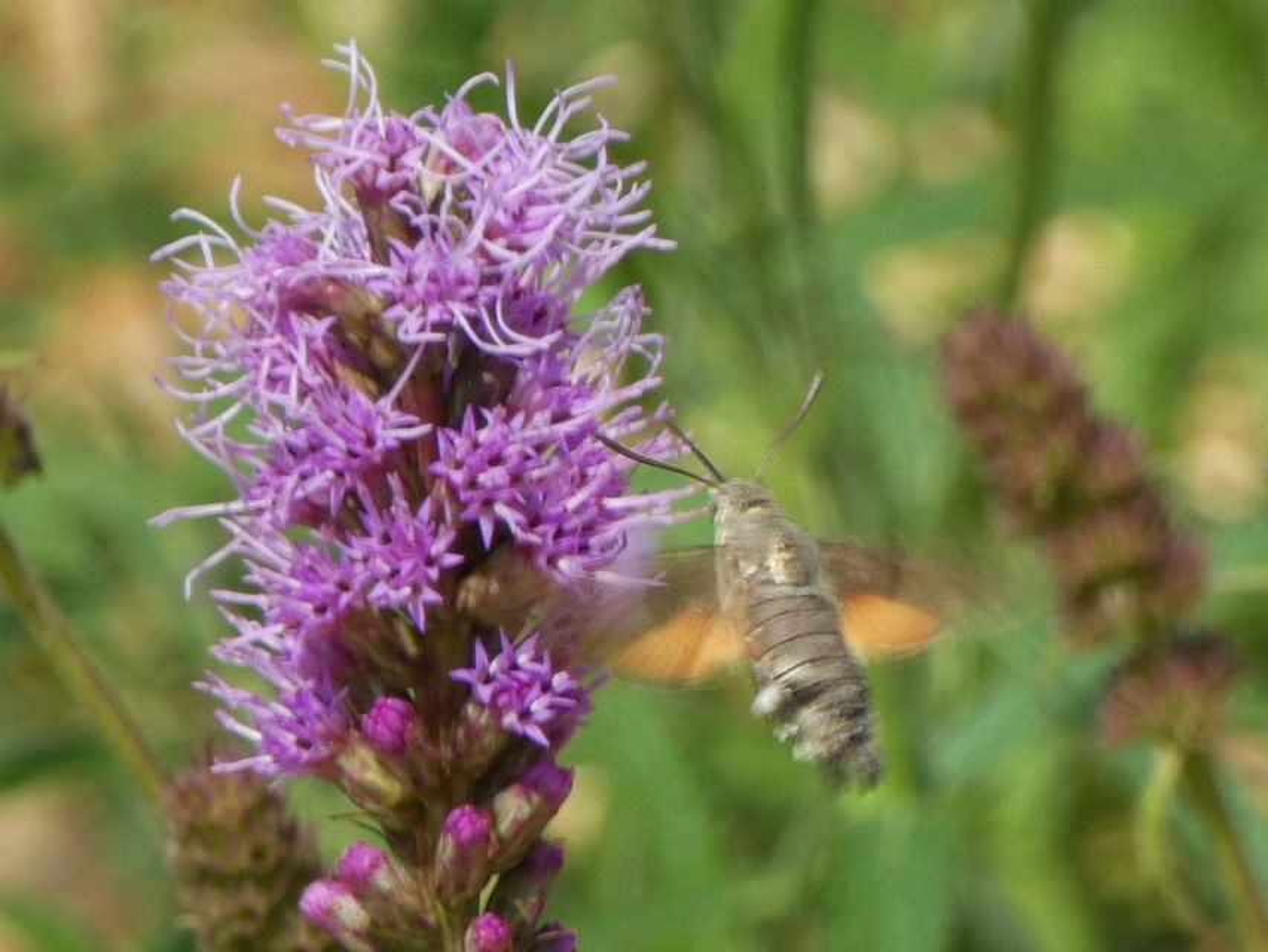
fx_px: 19454
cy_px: 476
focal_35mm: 531
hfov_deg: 3.7
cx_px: 634
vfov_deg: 2.8
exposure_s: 1/100
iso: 100
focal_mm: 95.2
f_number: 5.6
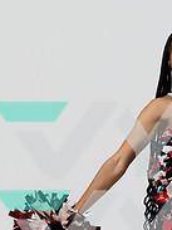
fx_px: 695
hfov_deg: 13.9
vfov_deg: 18.3
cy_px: 230
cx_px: 181
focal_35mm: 105
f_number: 4
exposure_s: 1/125
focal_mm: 44.3
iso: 400
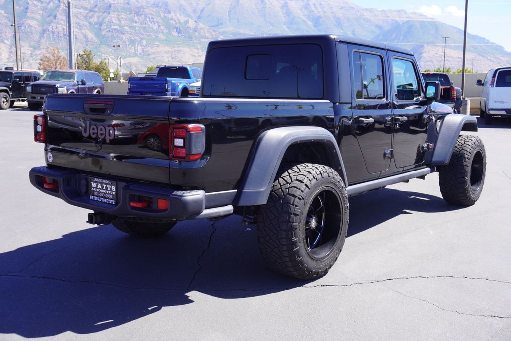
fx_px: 554
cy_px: 170
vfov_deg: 34.3
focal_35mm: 39
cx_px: 256
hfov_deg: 49.5
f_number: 7.1
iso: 100
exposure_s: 1/100
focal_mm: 26
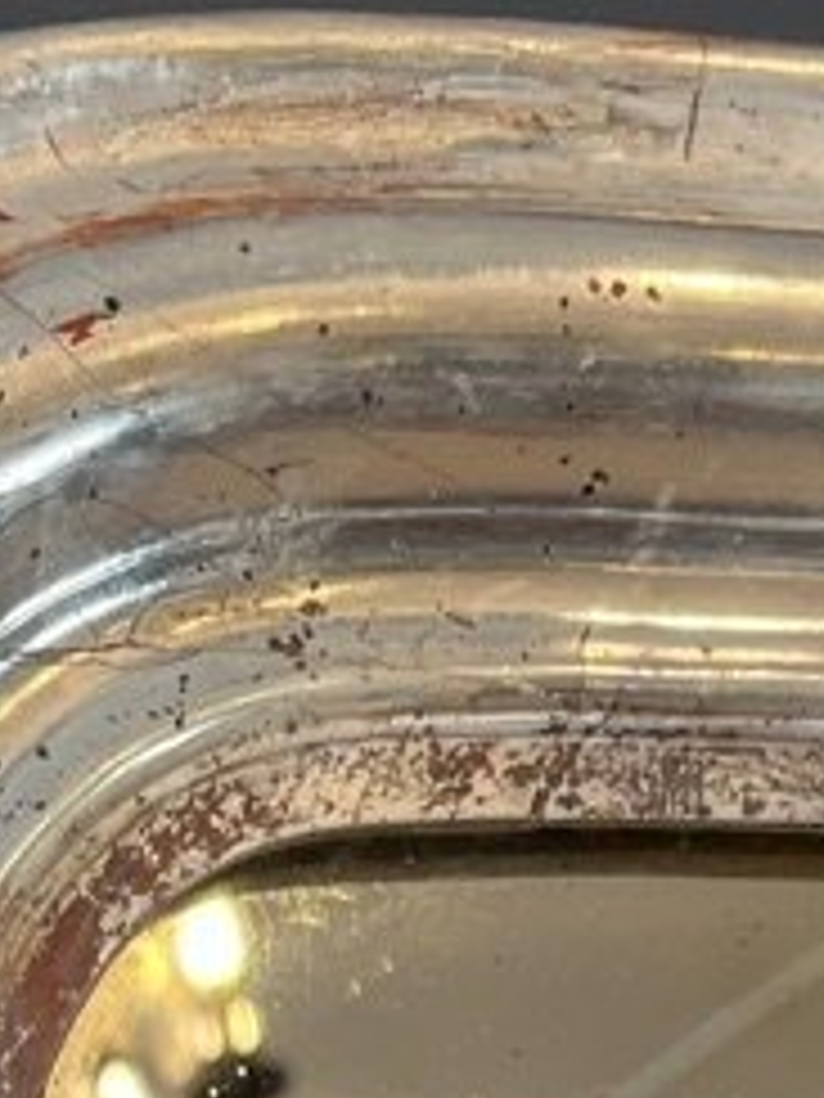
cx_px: 63
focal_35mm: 109
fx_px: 3460
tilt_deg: -8.5
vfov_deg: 15.8
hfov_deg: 13.4
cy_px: 1872
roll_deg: +1.6
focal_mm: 5.1
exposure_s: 1/122
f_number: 1.6
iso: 64
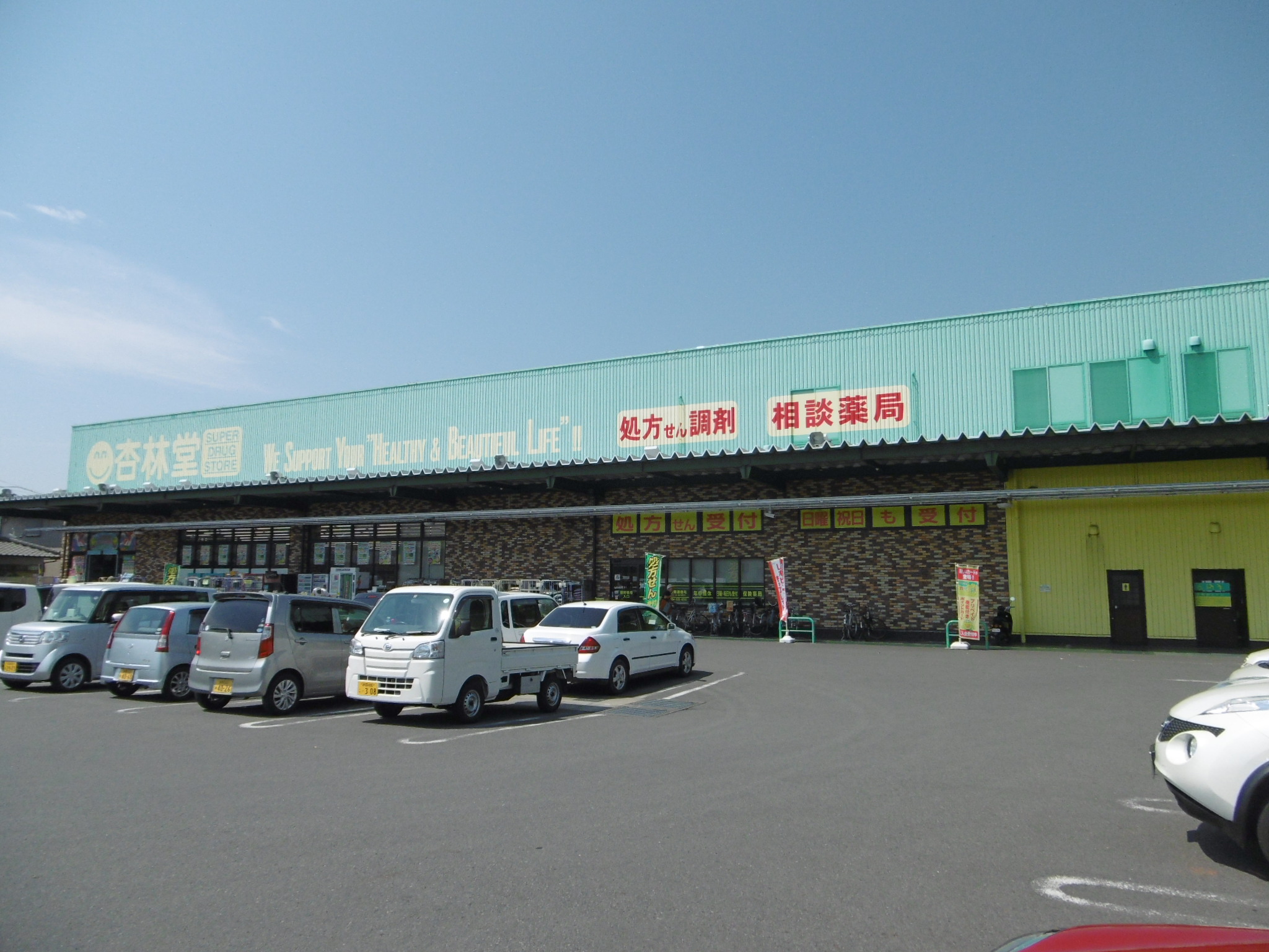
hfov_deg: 71.6
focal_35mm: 24
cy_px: 476
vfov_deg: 56.8
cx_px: 634
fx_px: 880
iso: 100
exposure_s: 1/320
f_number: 7.8
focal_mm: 4.3
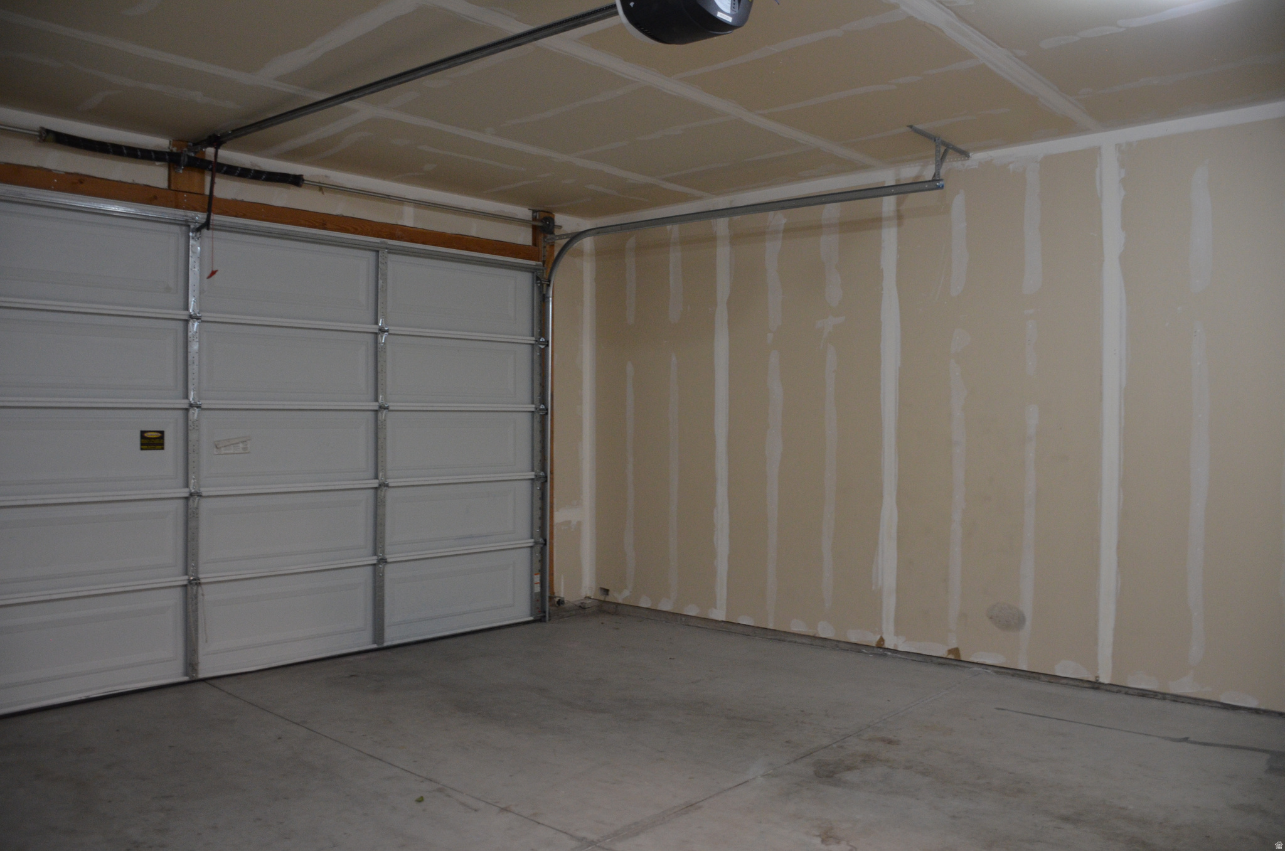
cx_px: 642
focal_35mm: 27
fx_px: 962
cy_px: 426
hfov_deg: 67.5
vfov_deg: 47.7
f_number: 3.5
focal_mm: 18
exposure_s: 1/30
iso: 1100
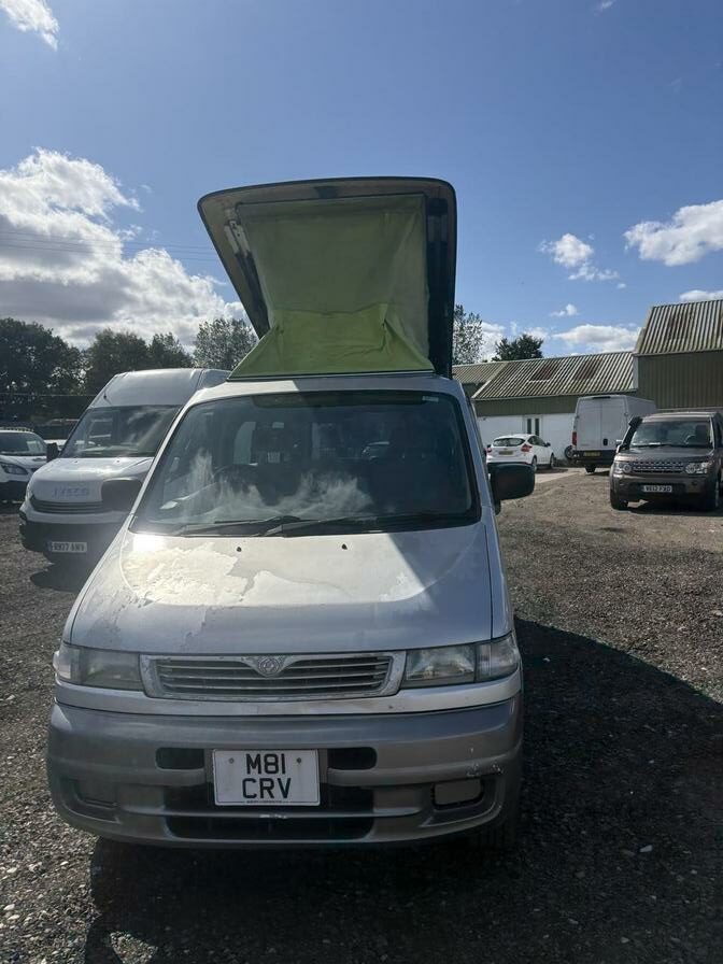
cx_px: 362
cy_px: 482
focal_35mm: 26
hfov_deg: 53.1
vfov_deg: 67.3
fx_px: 724
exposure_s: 1/7813
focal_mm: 5.96
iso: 50
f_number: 1.6
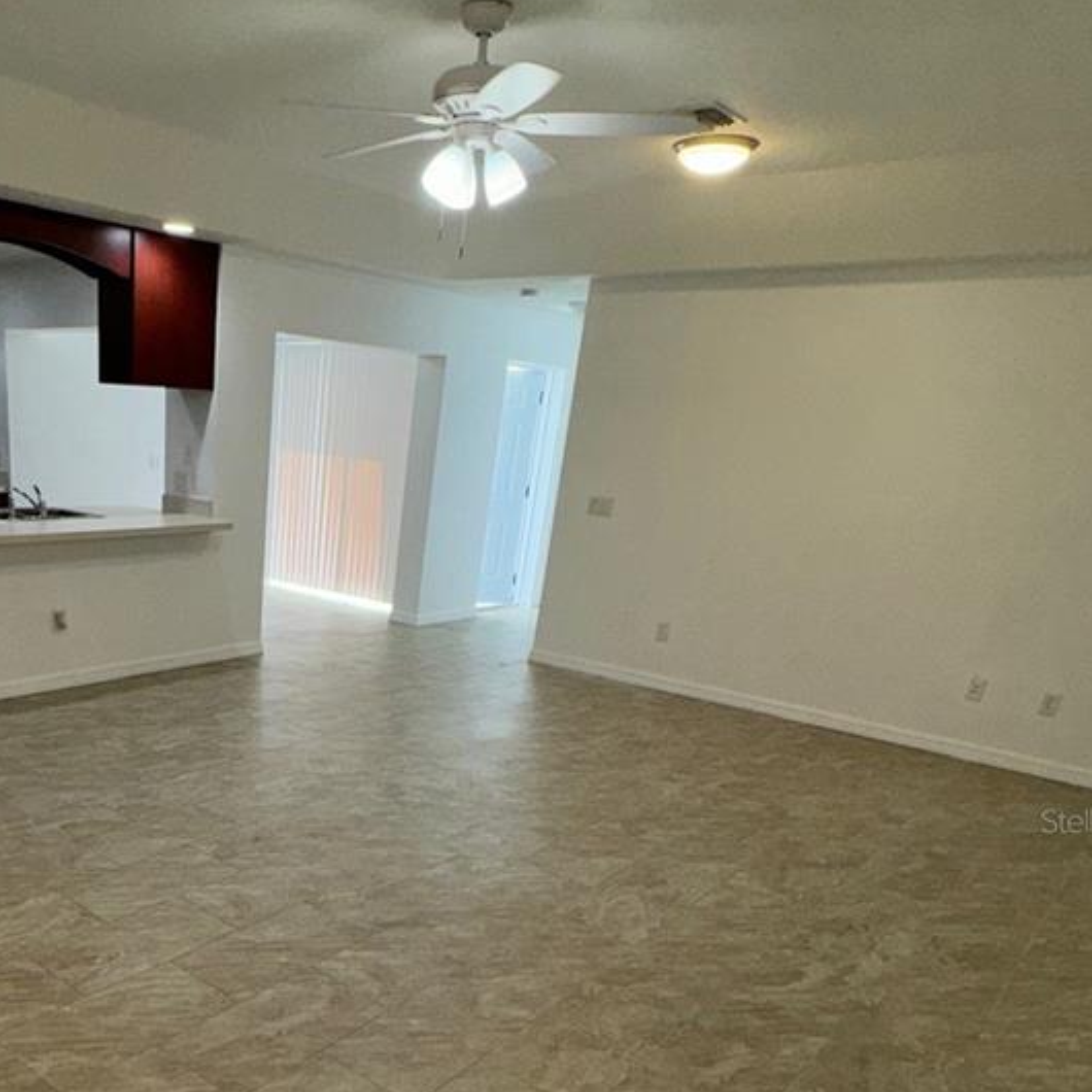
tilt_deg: -23.0
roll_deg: -2.9
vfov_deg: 54.6
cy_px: 820
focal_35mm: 28
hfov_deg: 54.4
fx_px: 999
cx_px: 260
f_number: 2.2
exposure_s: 1/122
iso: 40
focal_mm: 2.22
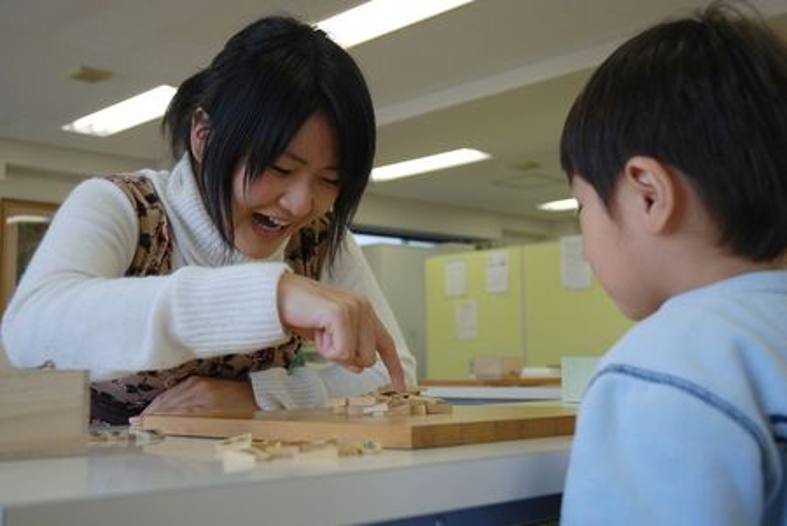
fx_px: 1018
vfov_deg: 29.0
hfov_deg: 42.3
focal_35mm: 46
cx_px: 394
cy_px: 263
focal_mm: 31
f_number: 4.5
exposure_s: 1/80
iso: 200
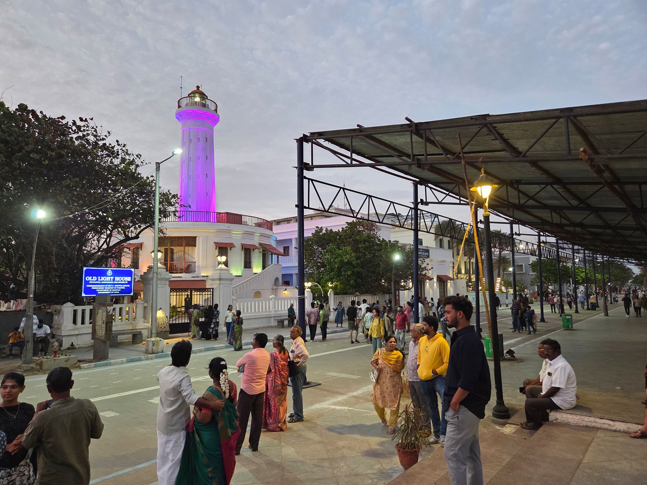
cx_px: 324
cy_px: 242
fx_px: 430
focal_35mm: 23
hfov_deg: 73.9
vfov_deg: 58.9
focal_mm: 5.4
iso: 320
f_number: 1.8
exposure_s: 1/100
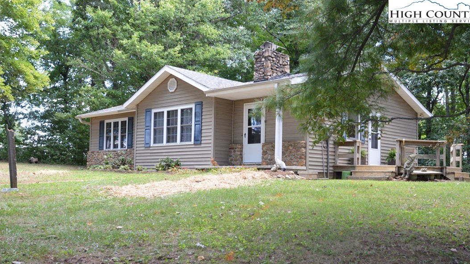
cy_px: 160
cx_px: 242
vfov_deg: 30.4
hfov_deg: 51.6
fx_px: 486
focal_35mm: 39
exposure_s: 1/100
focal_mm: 24
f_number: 5
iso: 400
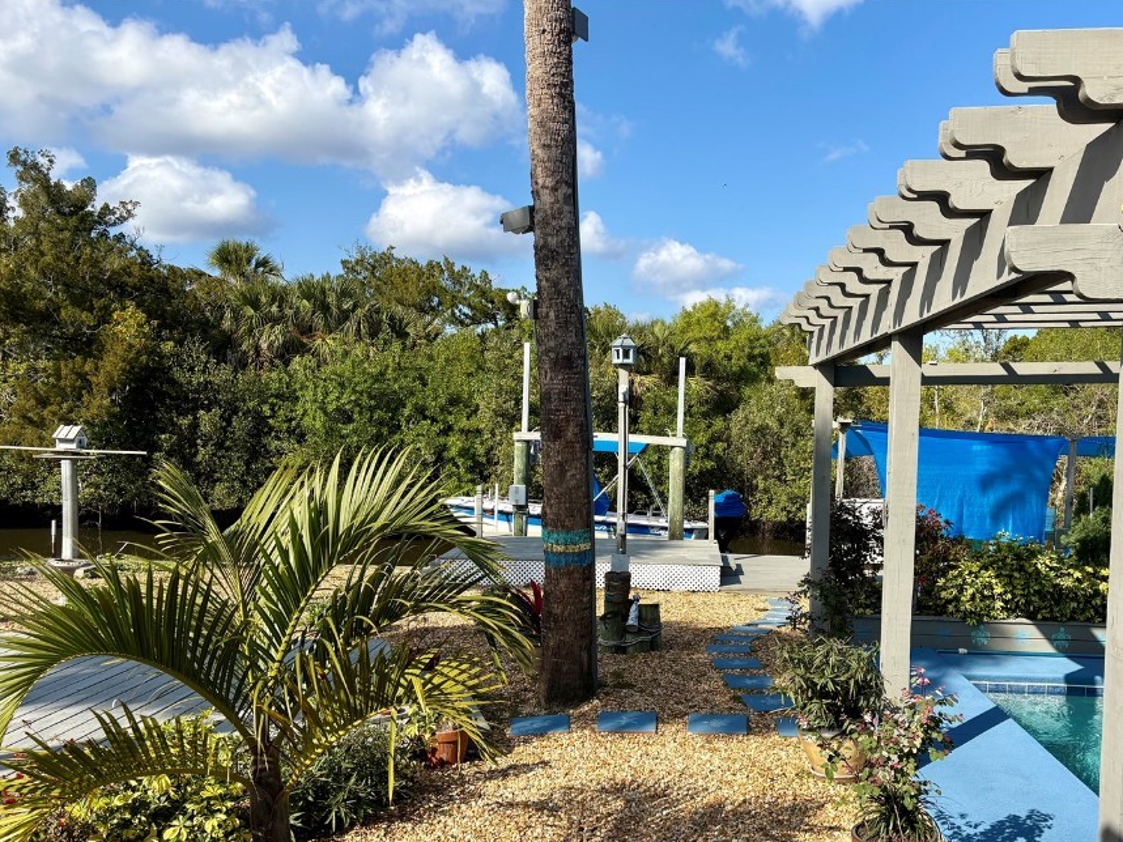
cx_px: 622
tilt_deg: -4.2
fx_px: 1006
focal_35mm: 31
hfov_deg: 58.2
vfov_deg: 45.2
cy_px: 498
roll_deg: -0.5
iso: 50
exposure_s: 1/3279
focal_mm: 5.96
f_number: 1.6
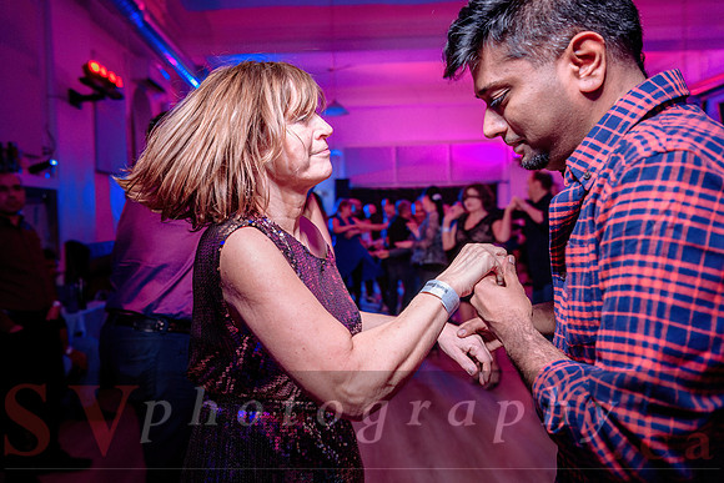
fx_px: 630
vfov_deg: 42.0
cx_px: 319
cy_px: 252
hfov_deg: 59.6
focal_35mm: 31
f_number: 3.5
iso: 800
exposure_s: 1/60
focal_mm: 28
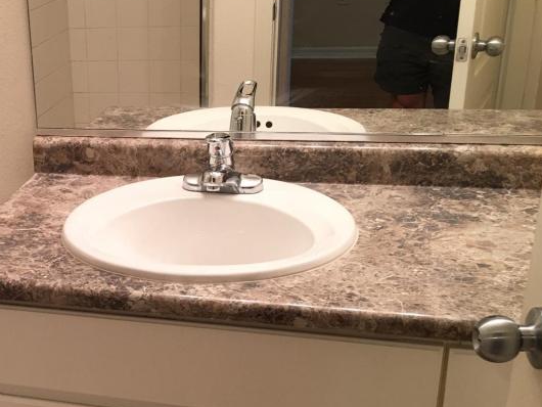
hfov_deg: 32.5
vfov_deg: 25.9
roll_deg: +3.9
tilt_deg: -24.6
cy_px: 296
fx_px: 877
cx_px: 49
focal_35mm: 56
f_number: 2.2
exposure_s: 1/15
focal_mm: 4.15
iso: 25
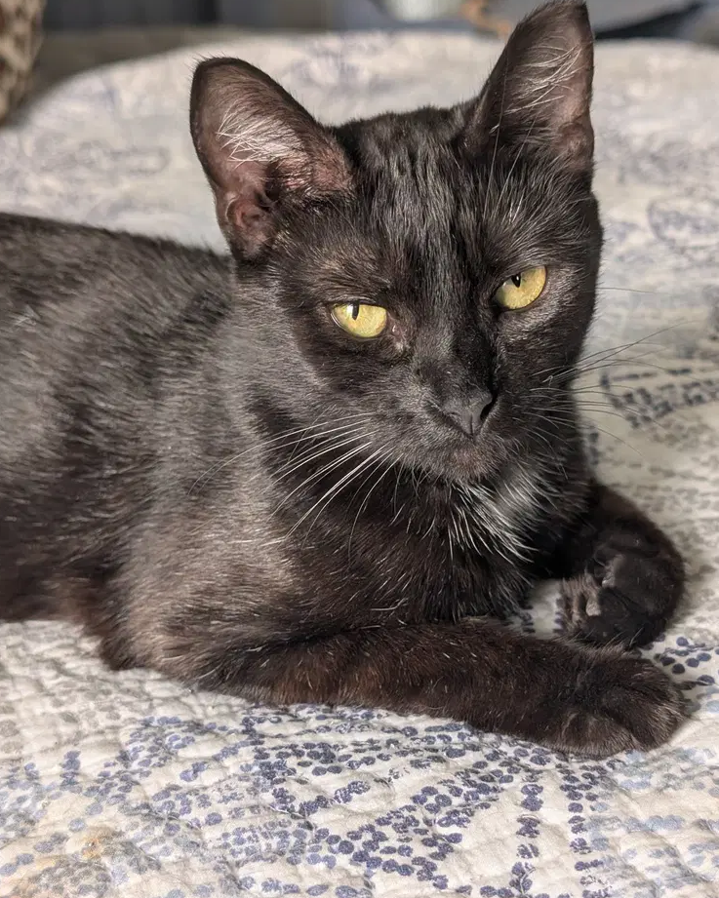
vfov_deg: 36.0
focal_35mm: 52
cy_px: 476
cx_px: 364
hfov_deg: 29.1
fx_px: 1383
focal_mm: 6.9
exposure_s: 1/192
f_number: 1.68
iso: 853
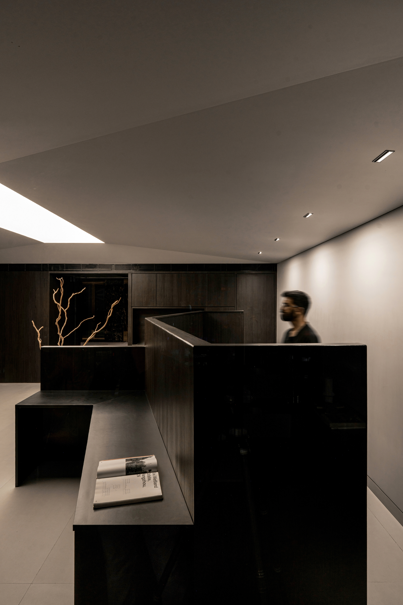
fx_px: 344
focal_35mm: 20
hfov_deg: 60.7
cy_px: 302
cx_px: 202
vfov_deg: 82.6
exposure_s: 1.3
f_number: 10
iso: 200
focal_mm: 20.5
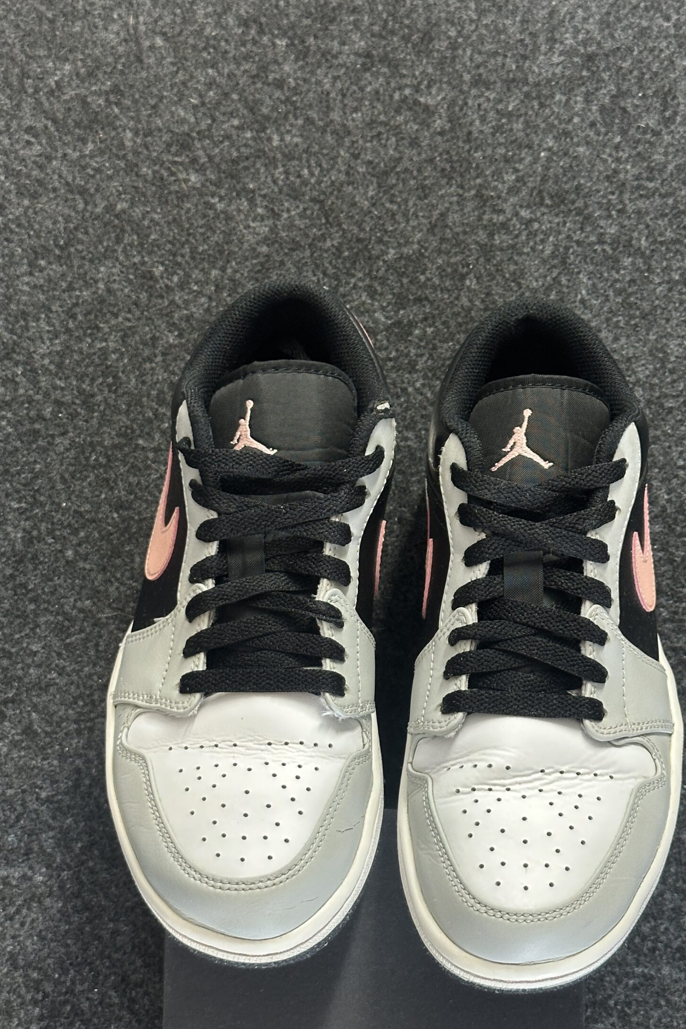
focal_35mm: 59
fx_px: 1686
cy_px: 603
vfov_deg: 33.9
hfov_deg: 23.0
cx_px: 371
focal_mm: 6.86
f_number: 1.78
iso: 250
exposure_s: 1/33
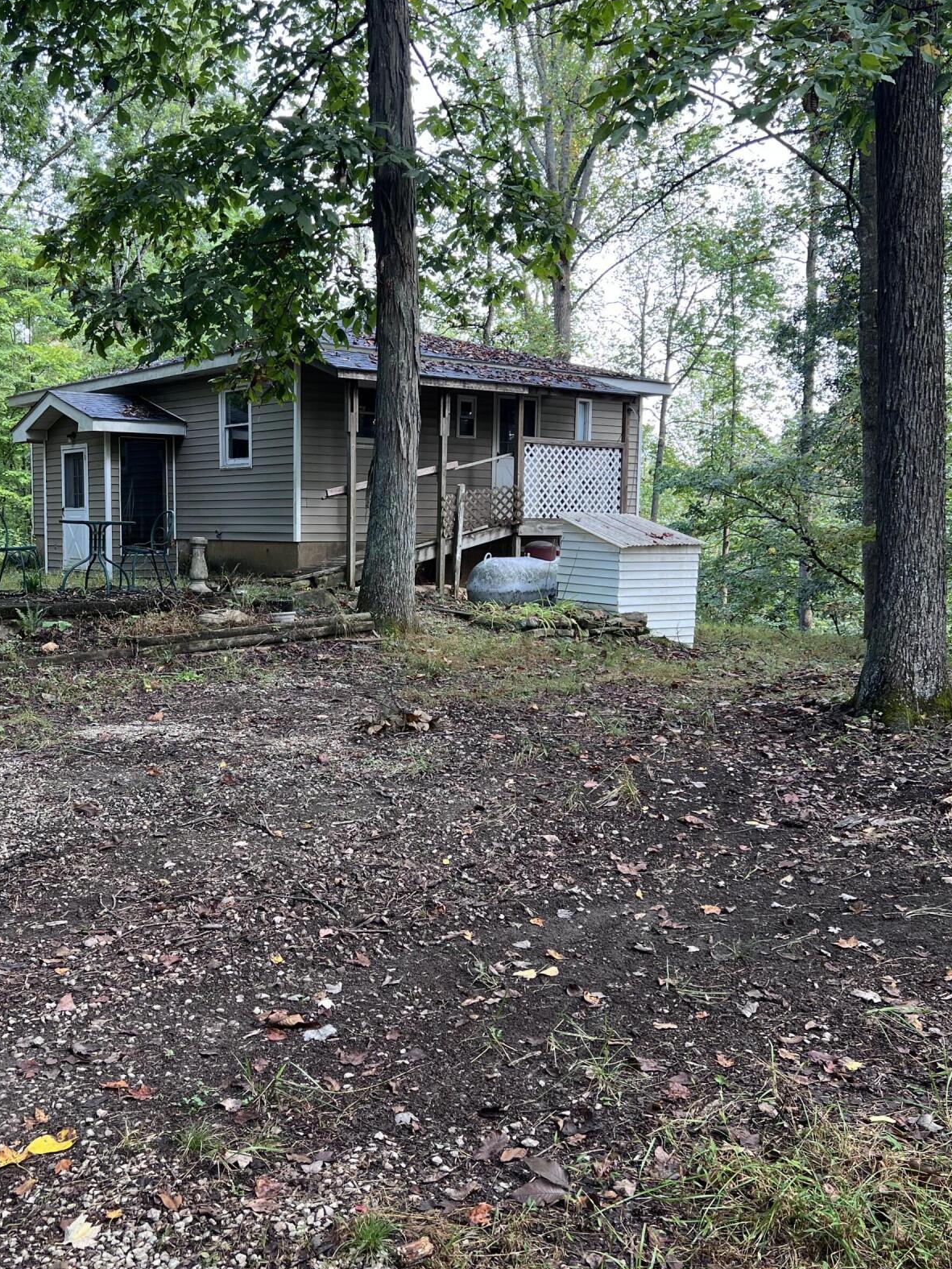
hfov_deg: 42.6
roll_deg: -0.8
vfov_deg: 55.4
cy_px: 630
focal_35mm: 33
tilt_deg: -4.8
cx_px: 355
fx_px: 1210
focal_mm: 5.7
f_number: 1.5
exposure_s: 1/163
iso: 50
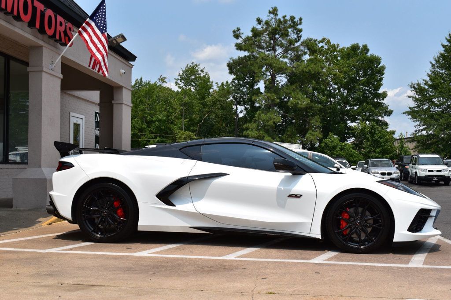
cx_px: 226
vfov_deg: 28.9
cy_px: 150
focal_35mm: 46
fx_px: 582
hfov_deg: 42.3
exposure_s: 1/500
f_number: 11
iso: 220
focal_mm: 31
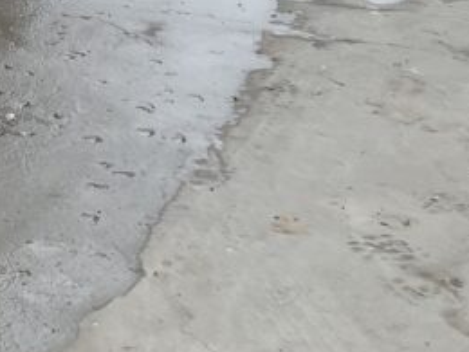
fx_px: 1734
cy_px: -440
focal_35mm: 128
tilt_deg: +0.4
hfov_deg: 13.1
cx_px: -500
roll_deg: +3.1
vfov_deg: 10.3
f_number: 1.6
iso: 32
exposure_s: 1/2174
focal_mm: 4.2
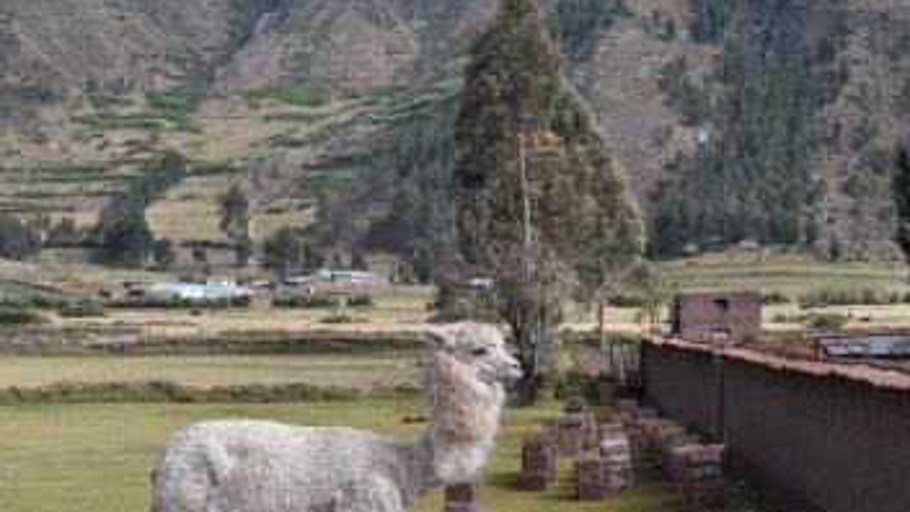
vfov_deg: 15.9
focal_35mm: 76
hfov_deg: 27.9
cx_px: 476
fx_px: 1834
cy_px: 336
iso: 200
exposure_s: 1/250
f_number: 8
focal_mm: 38
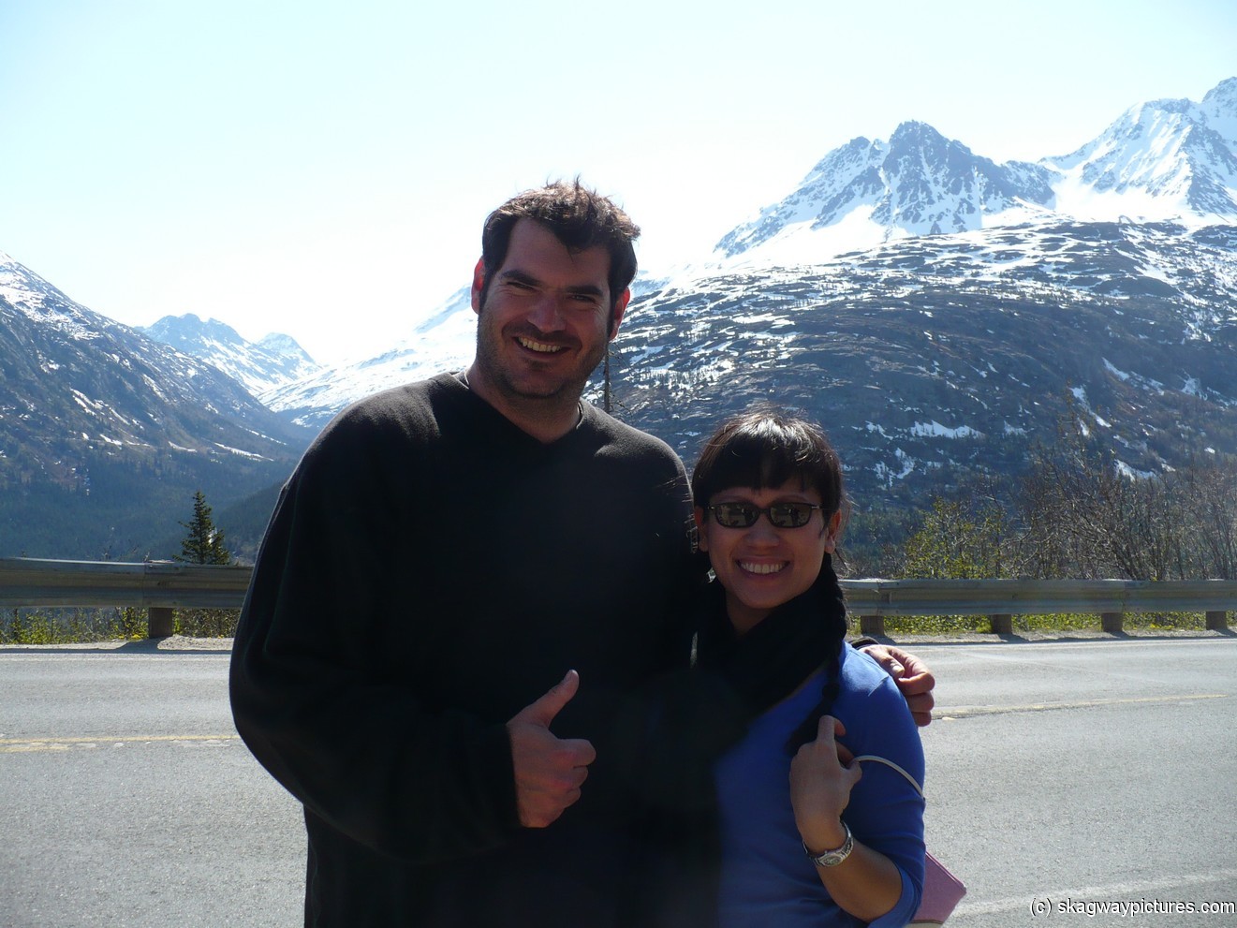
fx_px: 1322
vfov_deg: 38.7
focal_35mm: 37
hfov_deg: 50.1
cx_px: 618
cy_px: 464
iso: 100
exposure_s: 1/160
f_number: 8
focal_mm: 6.1
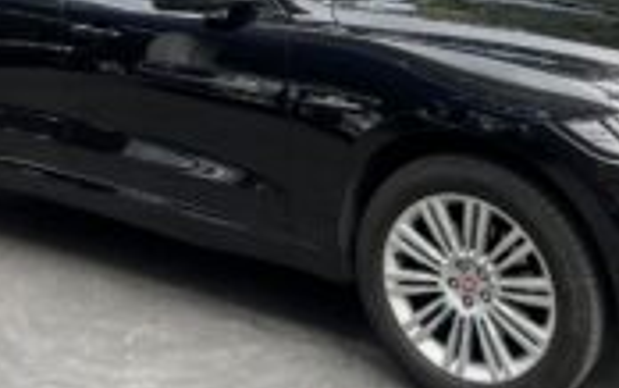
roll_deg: +2.6
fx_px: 962
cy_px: 14
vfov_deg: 22.1
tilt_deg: -8.2
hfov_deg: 35.7
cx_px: 327
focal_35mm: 57
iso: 50
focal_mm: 5.7
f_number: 1.5
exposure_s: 1/780
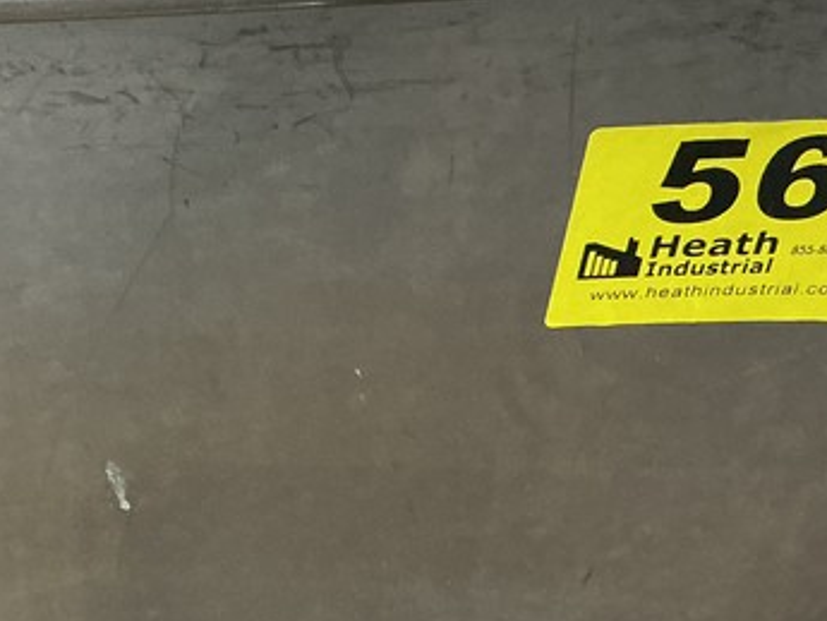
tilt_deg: -47.1
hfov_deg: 22.8
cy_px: 458
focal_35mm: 83
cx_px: 48
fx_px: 1984
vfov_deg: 17.7
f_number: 1.8
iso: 250
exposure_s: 1/60
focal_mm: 3
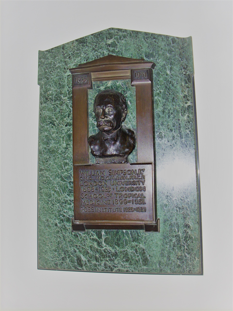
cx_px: 116
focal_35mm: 37
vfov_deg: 50.1
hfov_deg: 38.7
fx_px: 332
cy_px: 156
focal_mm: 6.2
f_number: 2.8
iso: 64
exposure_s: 1/60
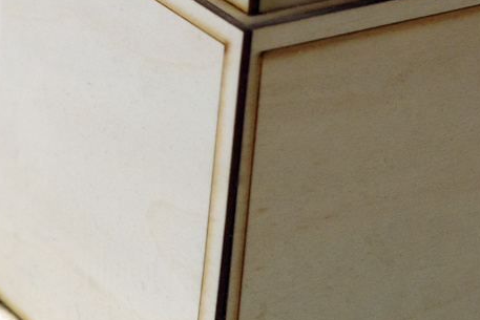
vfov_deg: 8.0
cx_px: -246
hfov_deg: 11.7
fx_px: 2241
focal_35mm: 168
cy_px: -194
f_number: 2.8
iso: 800
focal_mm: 26
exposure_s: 1/40
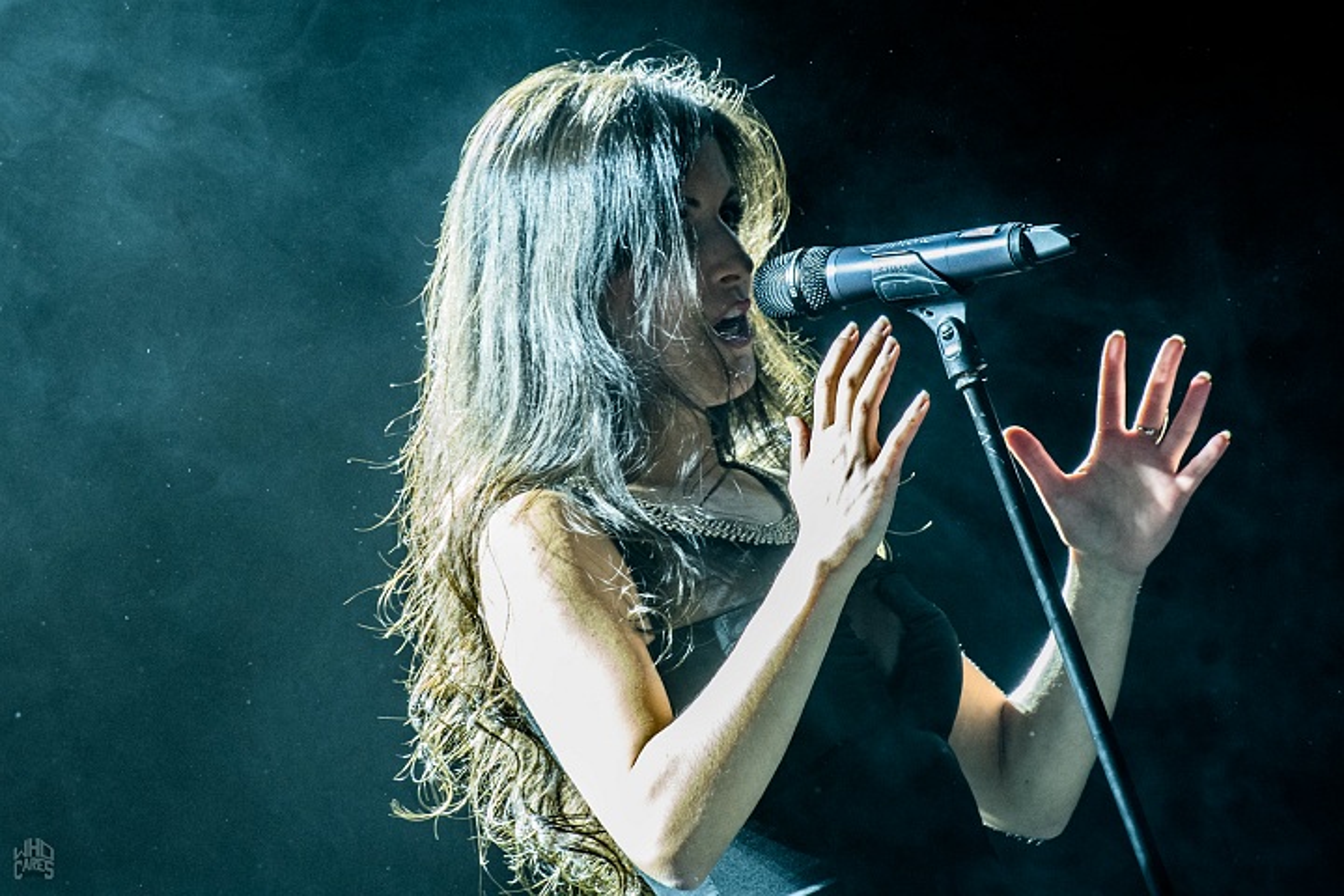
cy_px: 448
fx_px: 11199
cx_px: 672
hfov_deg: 6.9
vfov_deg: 4.6
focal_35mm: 300
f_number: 6.3
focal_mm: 200
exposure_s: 1/100
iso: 1250
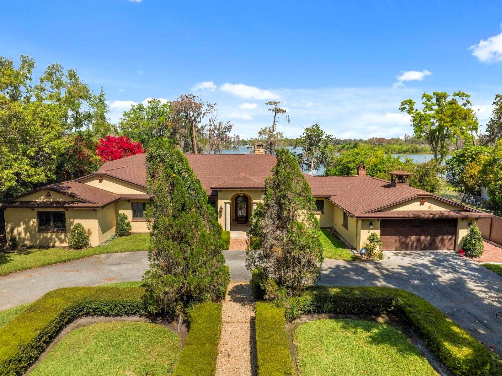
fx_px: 348
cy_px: 188
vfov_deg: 56.8
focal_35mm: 24
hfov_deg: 71.6
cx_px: 251
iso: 200
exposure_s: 1/240
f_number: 11
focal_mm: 12.29
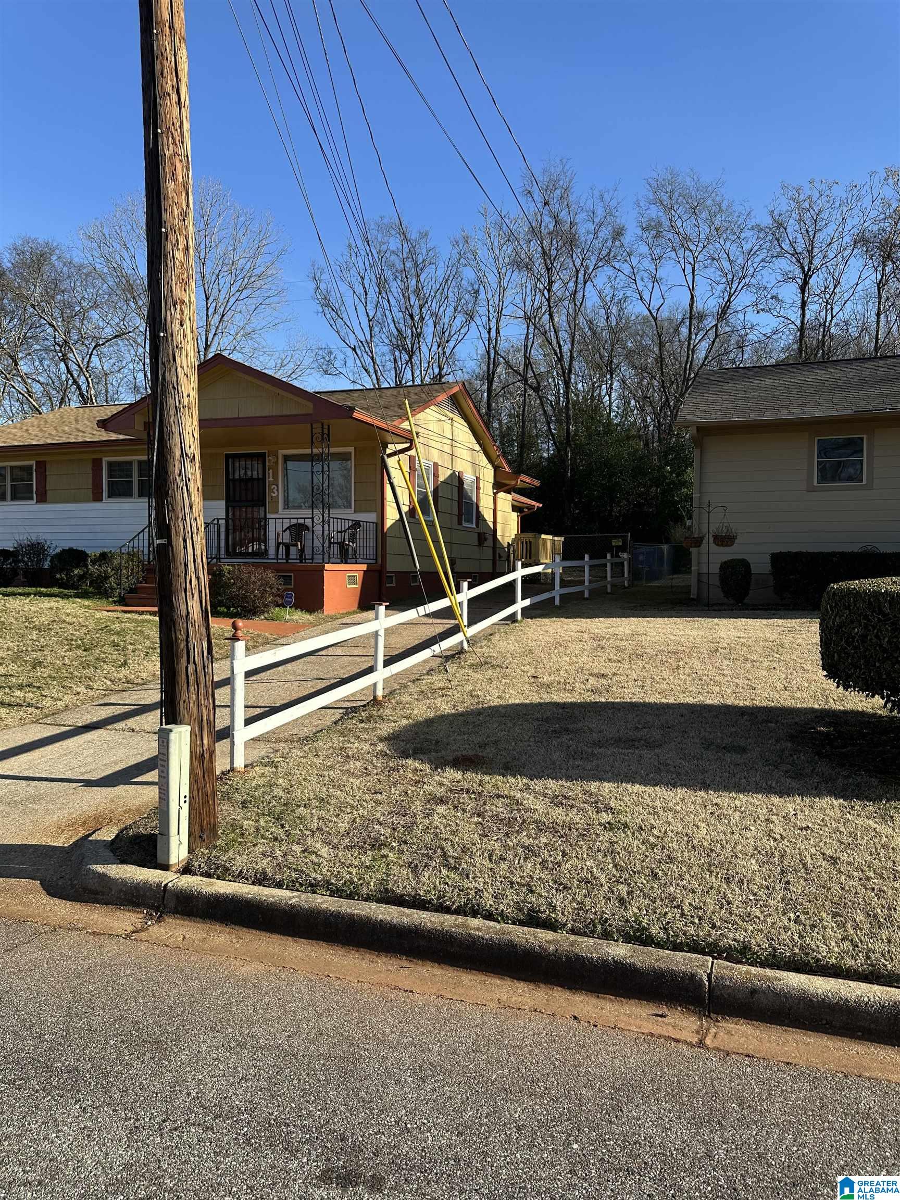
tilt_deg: -0.6
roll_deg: -1.0
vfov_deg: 71.6
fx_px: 832
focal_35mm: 24
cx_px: 450
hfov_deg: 56.8
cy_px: 600
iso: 80
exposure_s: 1/2410
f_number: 1.78
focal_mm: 6.86
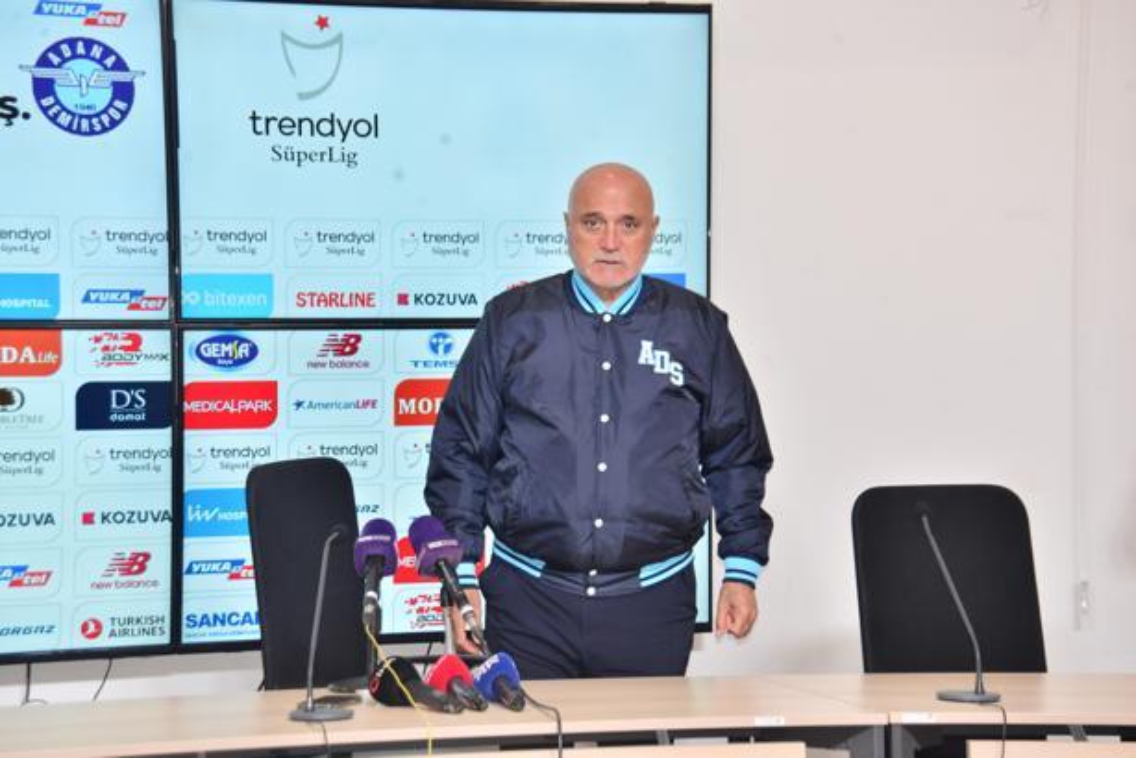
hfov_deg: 17.1
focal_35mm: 120
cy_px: 379
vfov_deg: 11.4
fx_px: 3788
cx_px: 568
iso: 1000
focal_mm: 120
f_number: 5.6
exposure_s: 1/125
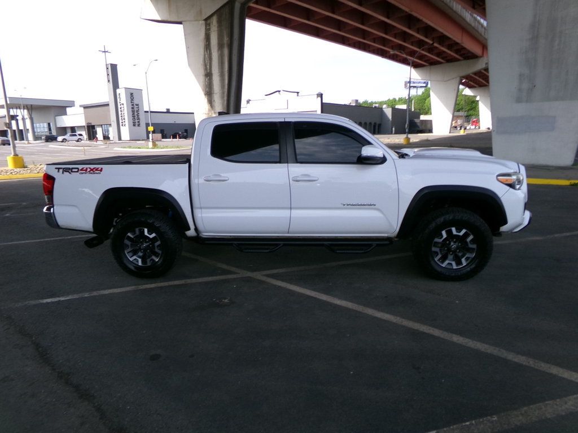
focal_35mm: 24
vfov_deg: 56.8
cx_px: 289
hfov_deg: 71.6
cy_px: 216
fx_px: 401
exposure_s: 1/60
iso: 136
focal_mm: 4.3
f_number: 11.07
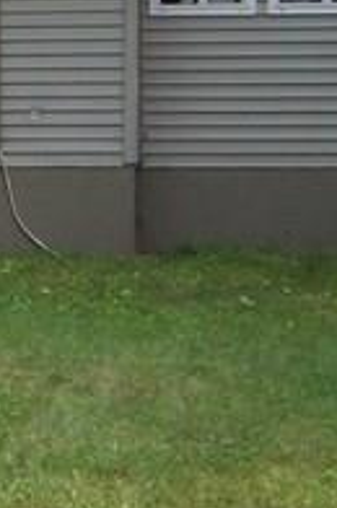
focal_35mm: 207
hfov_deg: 6.3
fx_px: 2917
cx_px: -508
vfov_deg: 9.9
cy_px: 23
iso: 64
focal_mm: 6.3
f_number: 2.8
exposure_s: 1/320
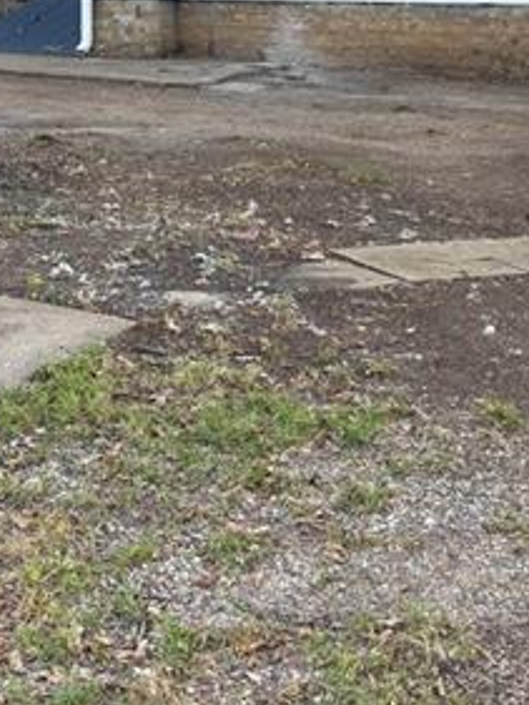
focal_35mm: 71
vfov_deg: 26.4
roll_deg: -0.6
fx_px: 1446
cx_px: 288
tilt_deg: -3.9
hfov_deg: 20.7
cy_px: 65
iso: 50
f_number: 1.6
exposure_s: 1/173
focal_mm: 5.96
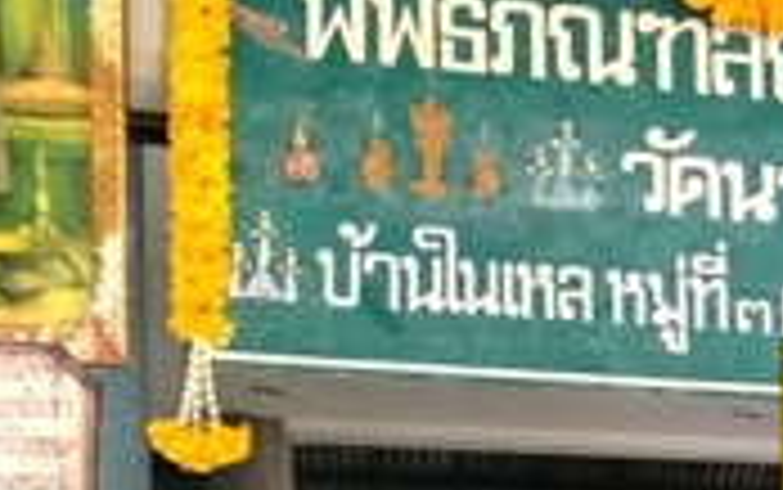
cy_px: 863
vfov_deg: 11.5
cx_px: 1184
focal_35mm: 106
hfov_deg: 17.6
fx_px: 2263
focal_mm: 4.15
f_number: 2.2
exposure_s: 1/30
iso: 320
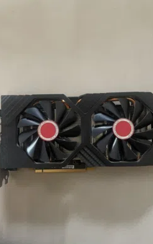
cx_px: 85
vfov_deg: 66.5
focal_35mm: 28
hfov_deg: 44.4
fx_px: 187
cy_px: 123
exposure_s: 1/30
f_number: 1.6
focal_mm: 4.2
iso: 800
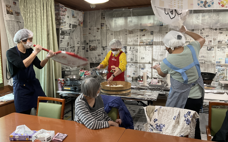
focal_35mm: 31
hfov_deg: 61.2
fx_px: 193
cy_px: 69
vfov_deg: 40.6
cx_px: 113
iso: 80
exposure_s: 1/60
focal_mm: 3
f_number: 1.8
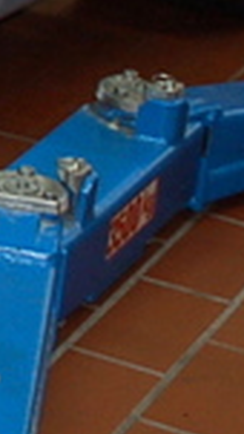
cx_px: -884
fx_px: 2811
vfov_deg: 8.7
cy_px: -128
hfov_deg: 4.4
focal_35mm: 245
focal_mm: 23
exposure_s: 1/60
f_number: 3.5
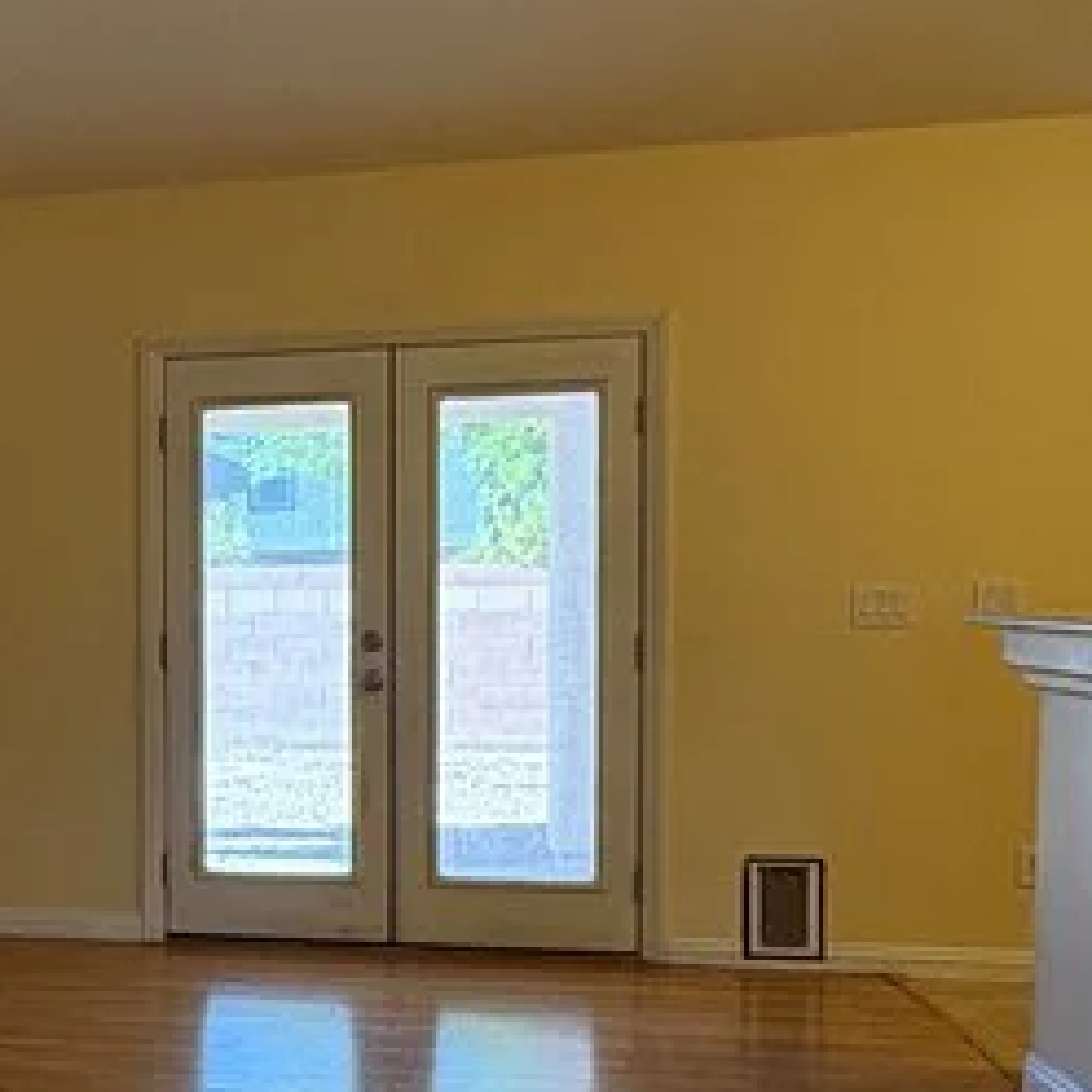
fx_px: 1820
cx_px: -163
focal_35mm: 51
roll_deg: +1.2
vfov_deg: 33.2
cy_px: 678
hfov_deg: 29.5
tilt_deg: -1.0
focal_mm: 2.22
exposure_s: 1/60
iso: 250
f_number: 2.2
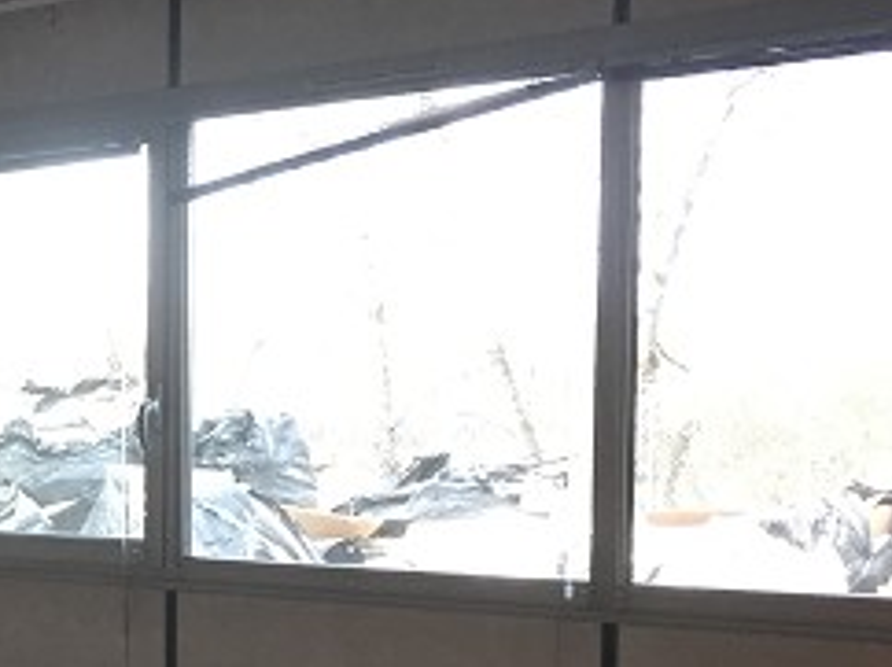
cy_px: 579
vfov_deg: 15.2
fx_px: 2471
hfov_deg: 18.5
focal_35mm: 96
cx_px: -369
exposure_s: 1/33
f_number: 2.2
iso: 64
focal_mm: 4.15
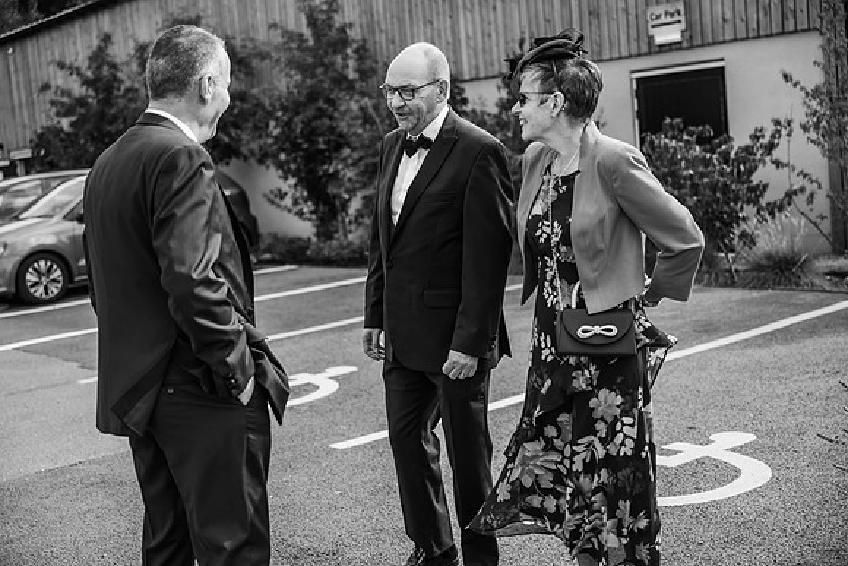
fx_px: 1202
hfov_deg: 38.9
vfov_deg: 26.5
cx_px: 424
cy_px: 283
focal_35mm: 51
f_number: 2.8
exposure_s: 1/500
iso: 100
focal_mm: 51
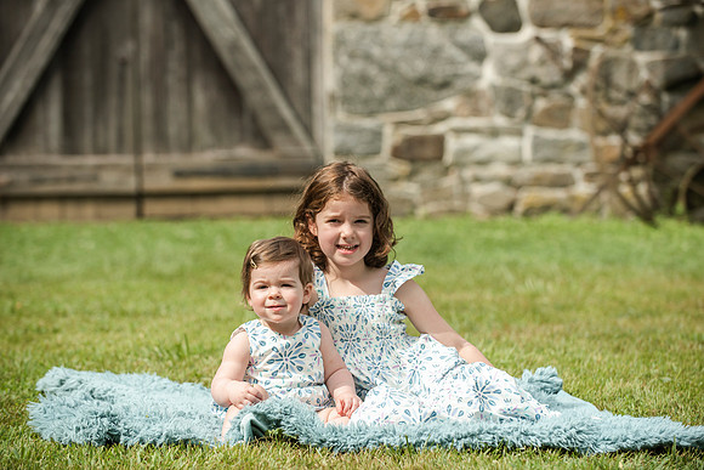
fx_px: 2445
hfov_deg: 16.4
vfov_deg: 11.0
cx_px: 352
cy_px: 235
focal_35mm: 125
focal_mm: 125
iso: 400
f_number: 4
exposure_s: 1/4000
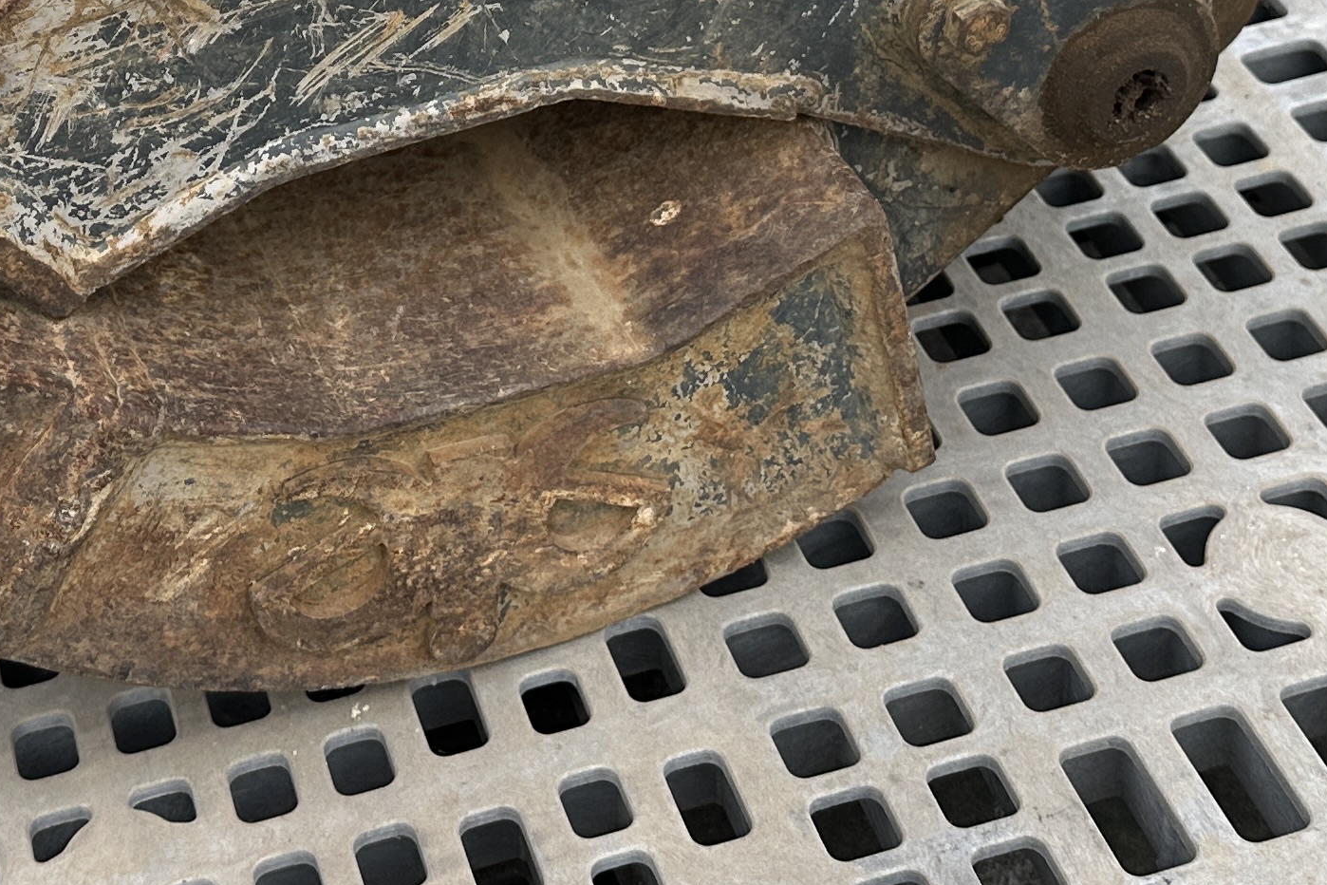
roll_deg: +4.8
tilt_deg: -30.4
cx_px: 490
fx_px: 2654
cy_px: -138
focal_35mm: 72
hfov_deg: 28.0
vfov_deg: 18.1
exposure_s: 1/756
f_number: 1.78
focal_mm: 6.86
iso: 80
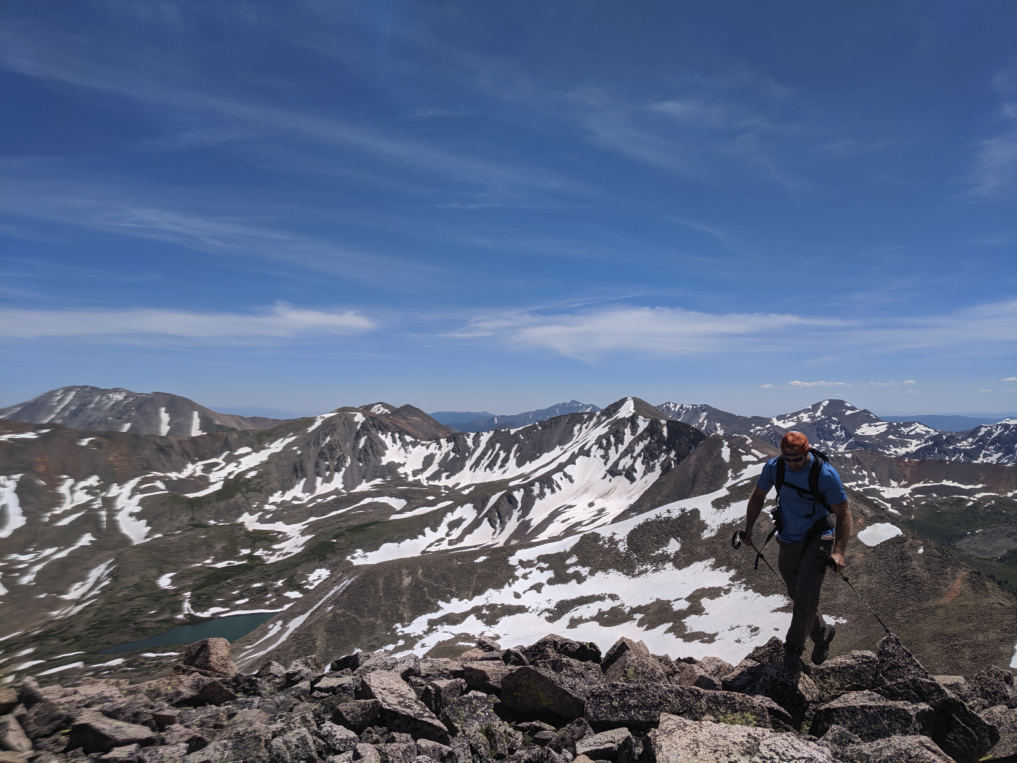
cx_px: 508
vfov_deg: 53.1
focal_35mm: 26
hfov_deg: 67.3
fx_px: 764
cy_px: 382
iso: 40
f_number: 2
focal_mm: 4.67
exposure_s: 1/3584
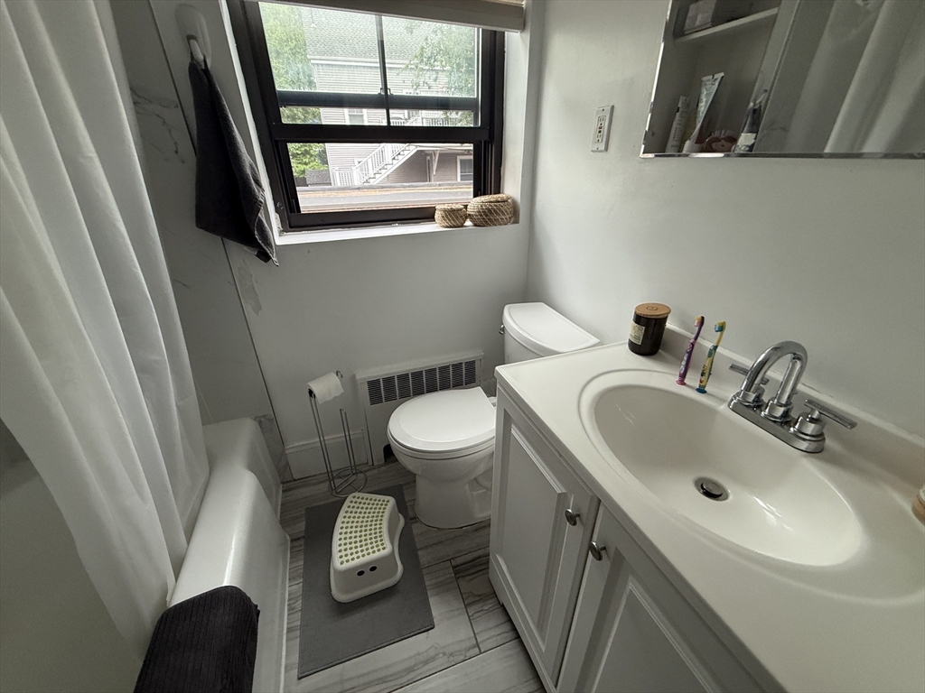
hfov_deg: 102.1
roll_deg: +0.5
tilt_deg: -26.3
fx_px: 374
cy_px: 346
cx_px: 462
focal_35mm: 14
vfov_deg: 85.7
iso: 250
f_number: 2.2
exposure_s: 1/120
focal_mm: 2.22
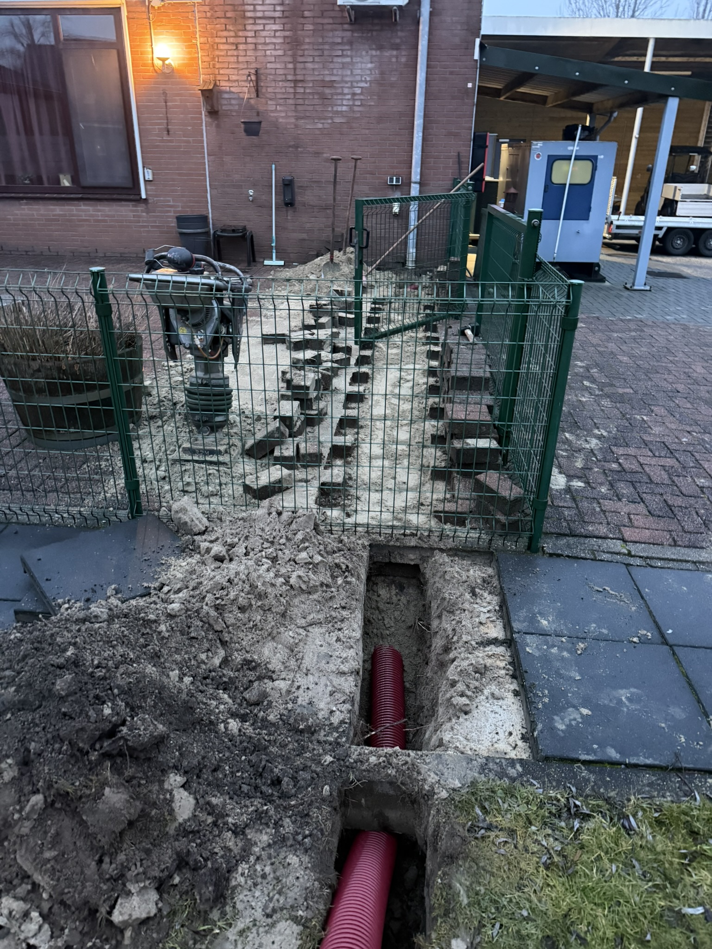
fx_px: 658
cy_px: 474
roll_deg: -0.7
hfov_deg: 56.8
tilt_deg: -24.8
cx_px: 356
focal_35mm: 24
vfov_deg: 71.6
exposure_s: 1/30
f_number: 1.78
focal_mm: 6.76
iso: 1000
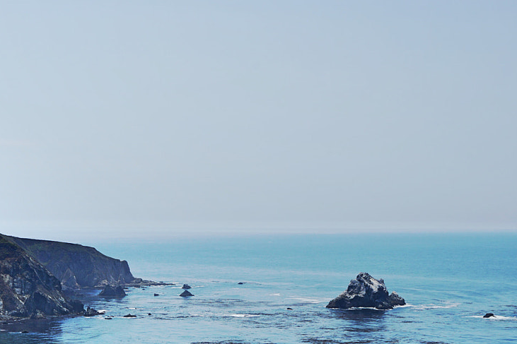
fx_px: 1163
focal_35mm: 81
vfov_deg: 16.4
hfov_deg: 25.0
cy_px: 364
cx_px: 211
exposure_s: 1/80
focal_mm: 37
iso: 100
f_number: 11
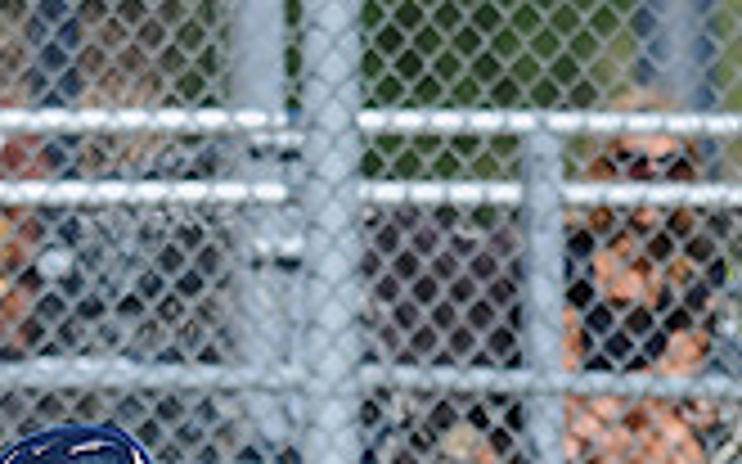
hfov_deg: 1.7
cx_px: 79
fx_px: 25309
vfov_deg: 1.0
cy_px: 761
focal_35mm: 1252
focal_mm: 300
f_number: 4
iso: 200
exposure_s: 1/1600
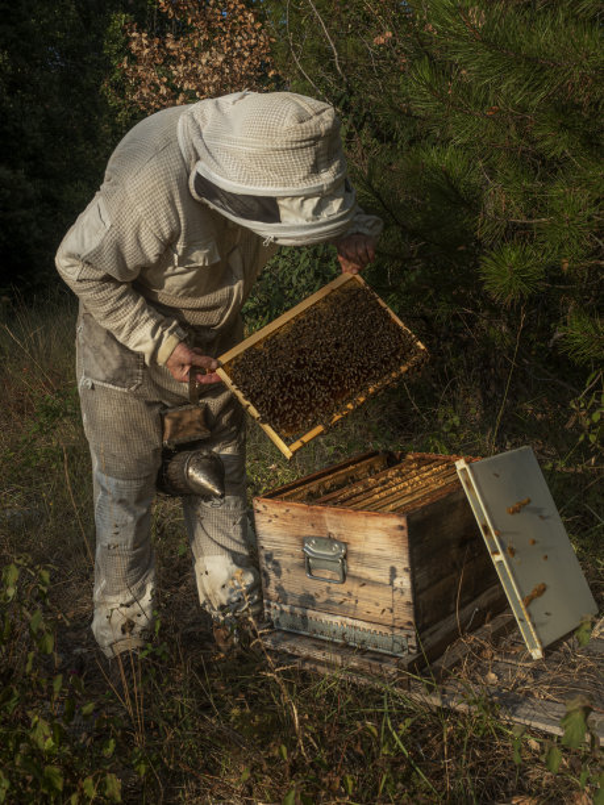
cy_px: 402
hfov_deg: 32.9
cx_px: 302
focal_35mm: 44
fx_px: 1024
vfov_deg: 42.9
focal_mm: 22
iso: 400
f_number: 5.6
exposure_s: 1/500
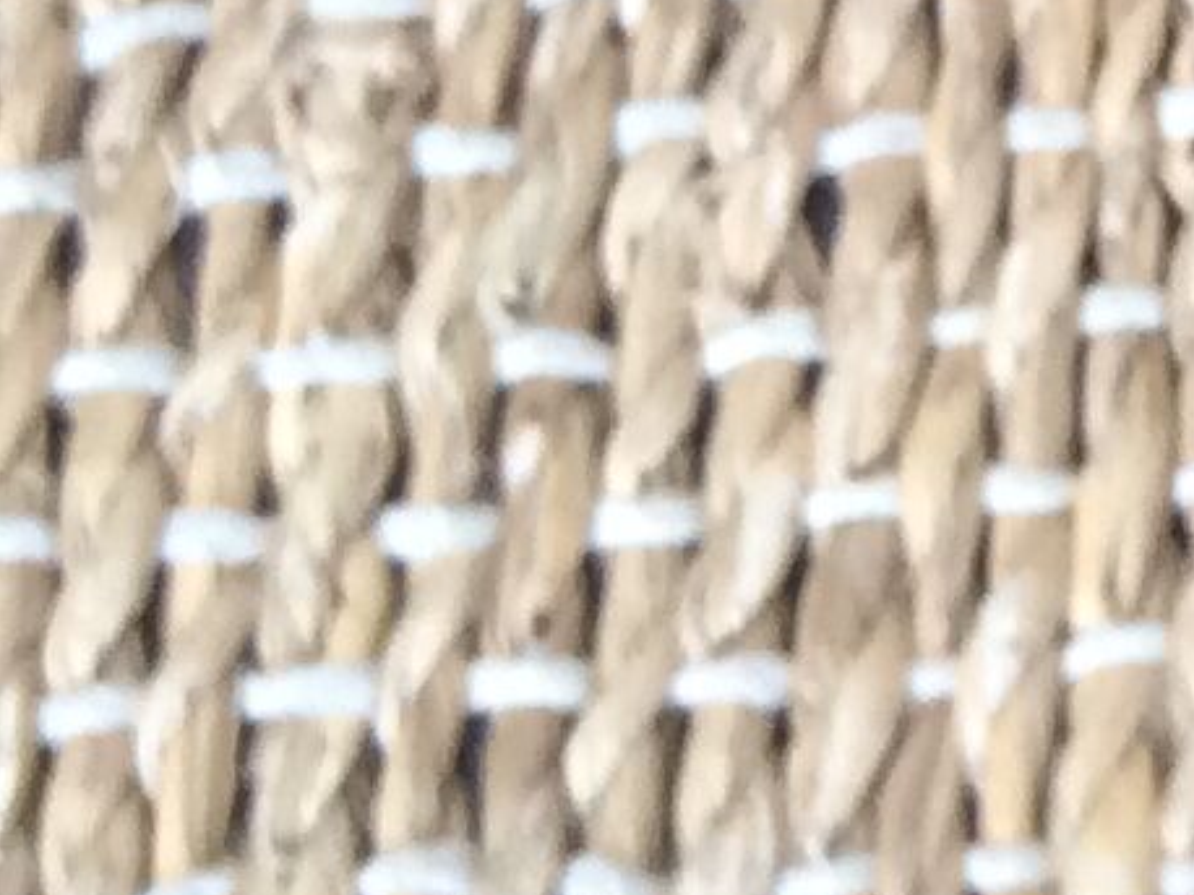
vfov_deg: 7.9
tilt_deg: -68.9
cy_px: -798
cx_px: 2414
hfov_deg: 10.1
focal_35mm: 181
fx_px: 6240
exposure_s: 1/24
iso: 100
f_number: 2.4
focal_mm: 3.3
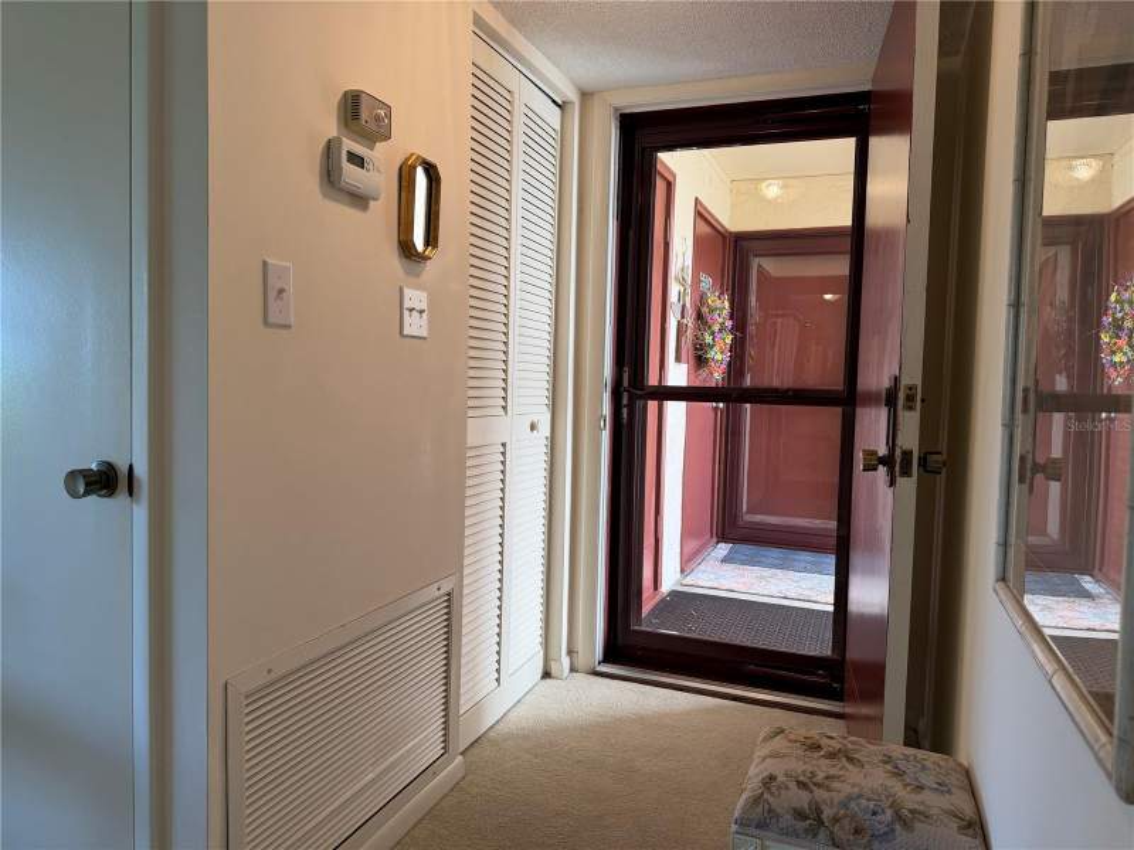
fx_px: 786
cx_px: 567
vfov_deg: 56.8
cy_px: 425
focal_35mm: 24
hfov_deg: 71.6
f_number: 1.78
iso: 100
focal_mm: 6.76
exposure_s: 1/120
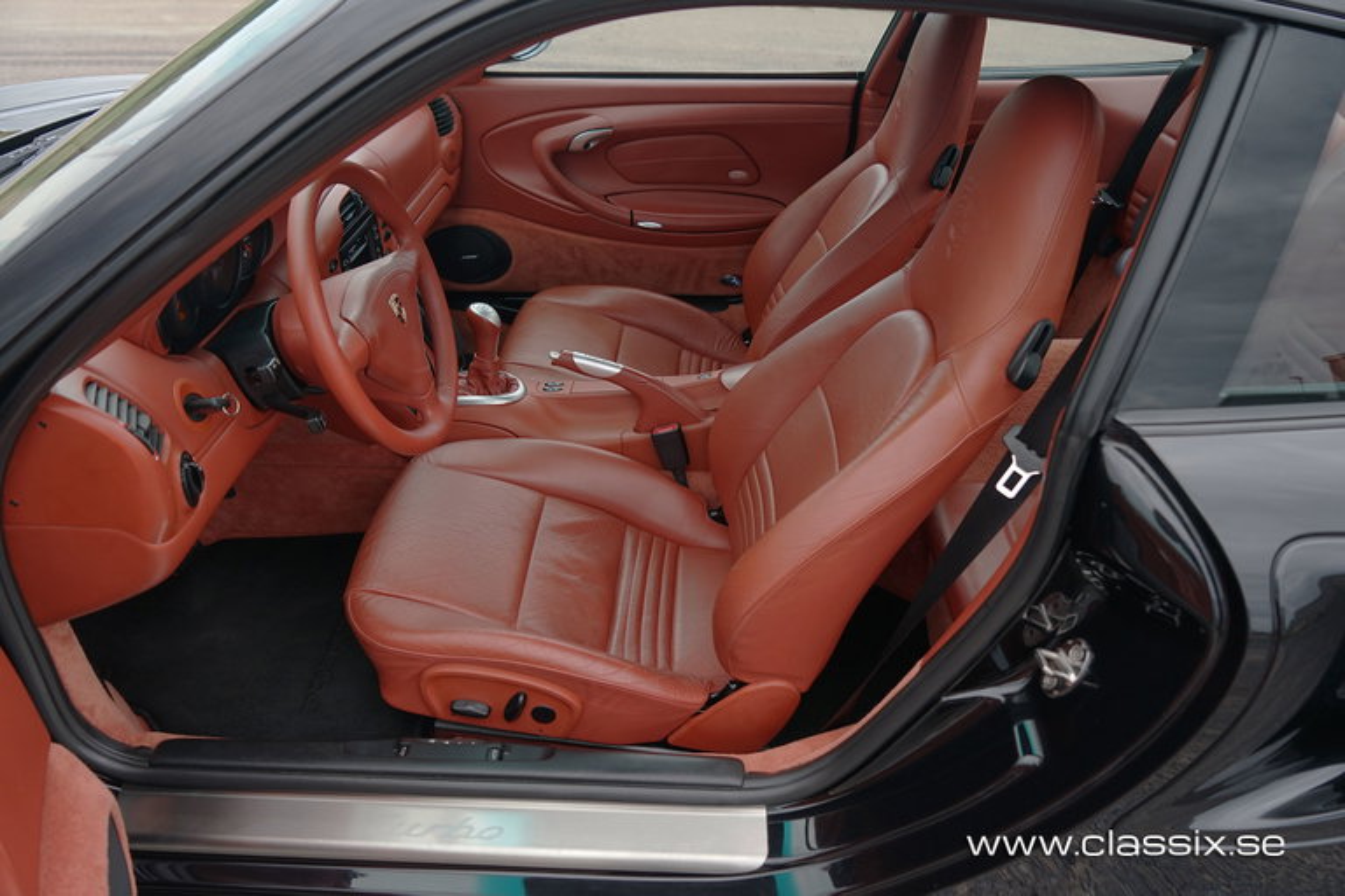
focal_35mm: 25
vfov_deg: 51.3
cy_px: 448
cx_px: 672
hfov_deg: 71.5
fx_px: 934
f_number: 4
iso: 400
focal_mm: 25
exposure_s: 1/160
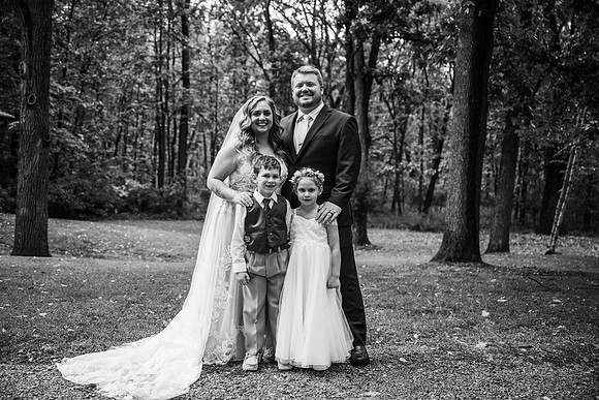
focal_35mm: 38
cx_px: 300
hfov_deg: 50.7
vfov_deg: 35.1
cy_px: 200
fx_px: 632
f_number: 2.8
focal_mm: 38
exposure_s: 1/400
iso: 200
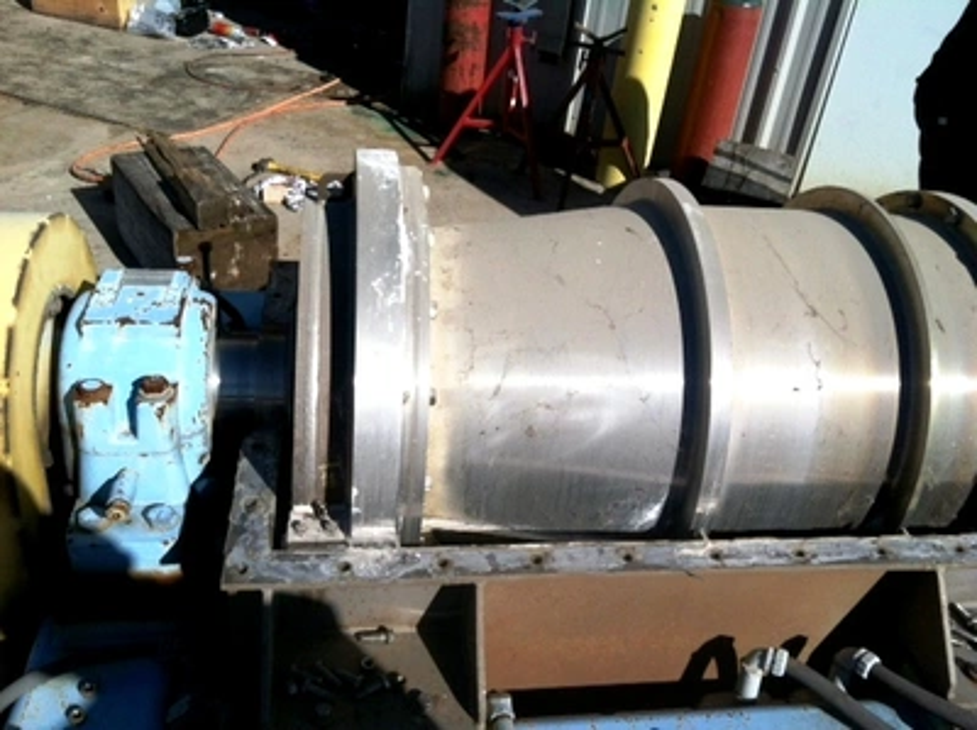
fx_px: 987
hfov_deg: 52.7
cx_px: 488
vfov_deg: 40.6
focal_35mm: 35
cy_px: 365
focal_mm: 3.85
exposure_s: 1/1875
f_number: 2.8
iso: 80
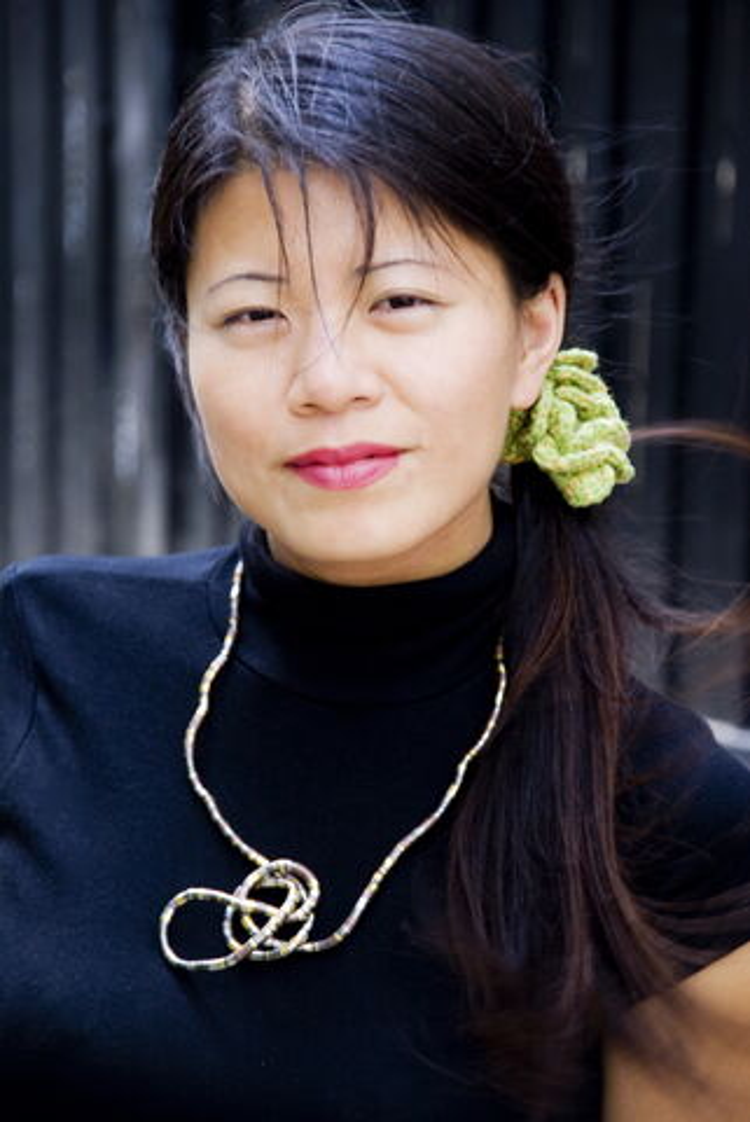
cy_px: 561
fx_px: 5612
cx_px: 375
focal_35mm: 180
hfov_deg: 7.6
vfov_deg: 11.4
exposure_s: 1/30
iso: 400
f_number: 5.6
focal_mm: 120
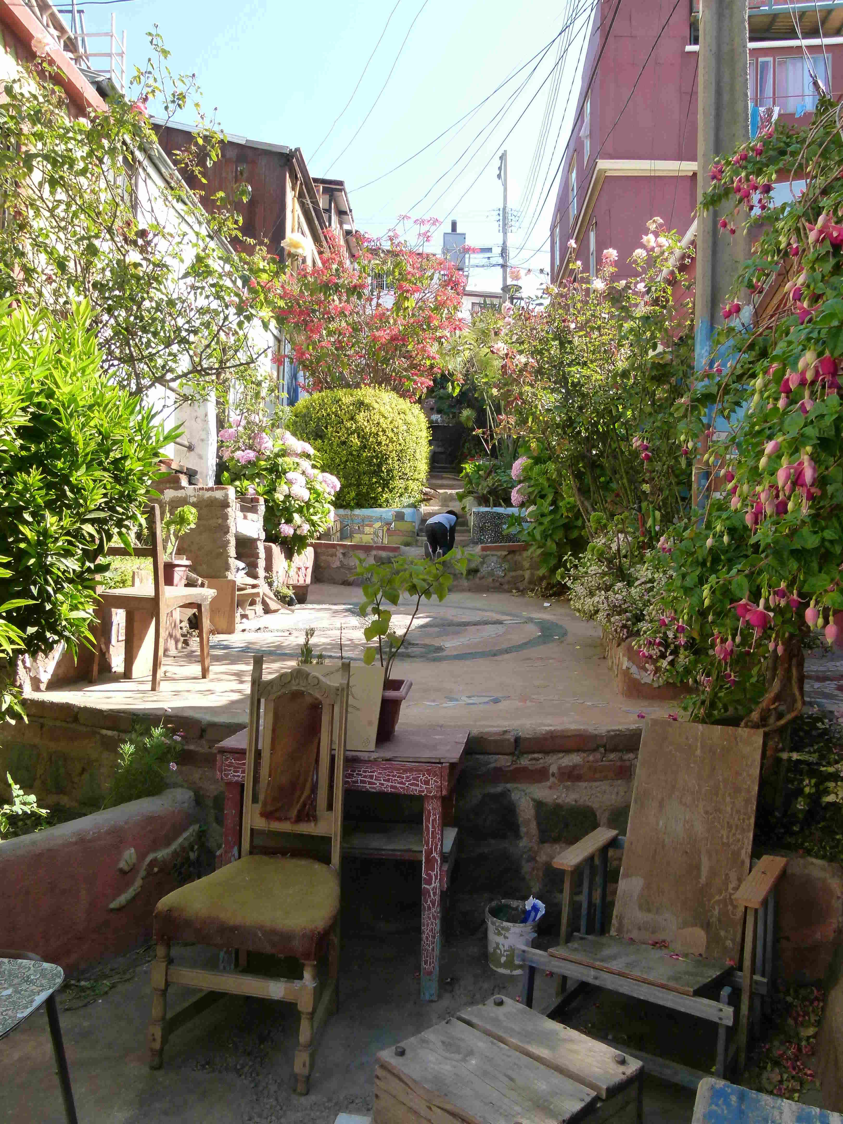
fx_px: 812
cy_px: 562
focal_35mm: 25
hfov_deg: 54.9
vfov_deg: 69.4
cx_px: 422
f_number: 4
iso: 160
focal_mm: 4.5
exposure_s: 1/200
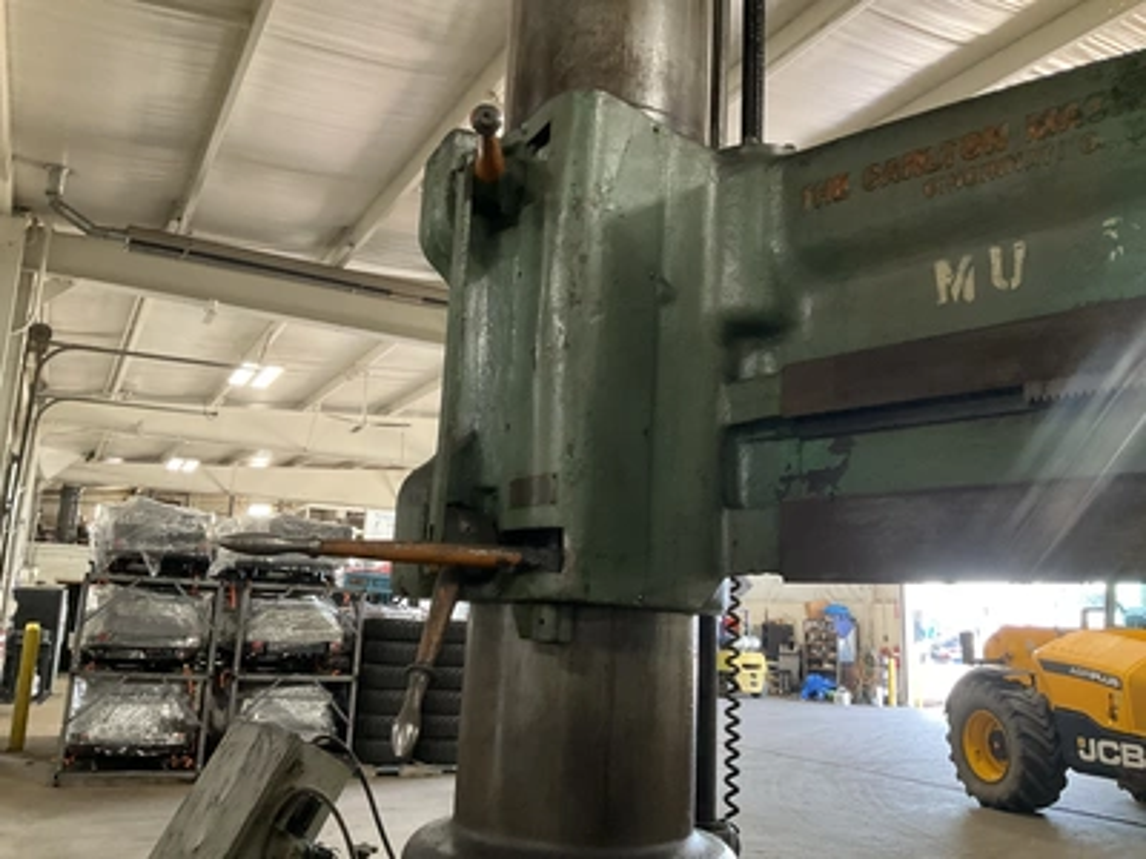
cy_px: 430
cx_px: 573
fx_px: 960
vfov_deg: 48.2
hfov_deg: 61.7
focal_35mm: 29
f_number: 1.8
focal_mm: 3
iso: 250
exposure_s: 1/60
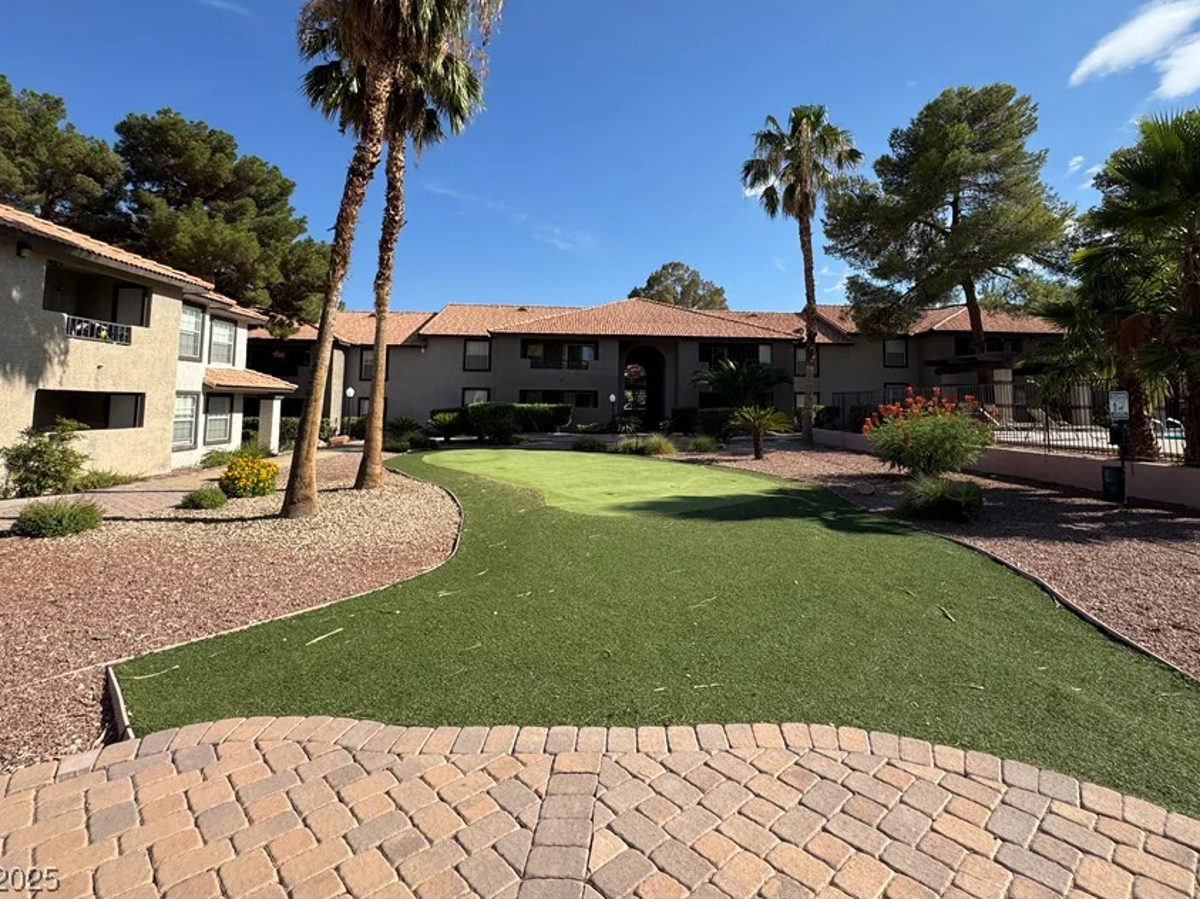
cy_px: 364
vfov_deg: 74.0
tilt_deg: +4.3
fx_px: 589
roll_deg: -0.2
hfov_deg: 90.9
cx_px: 643
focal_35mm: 17
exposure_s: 1/1299
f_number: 2.2
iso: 50
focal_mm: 2.22
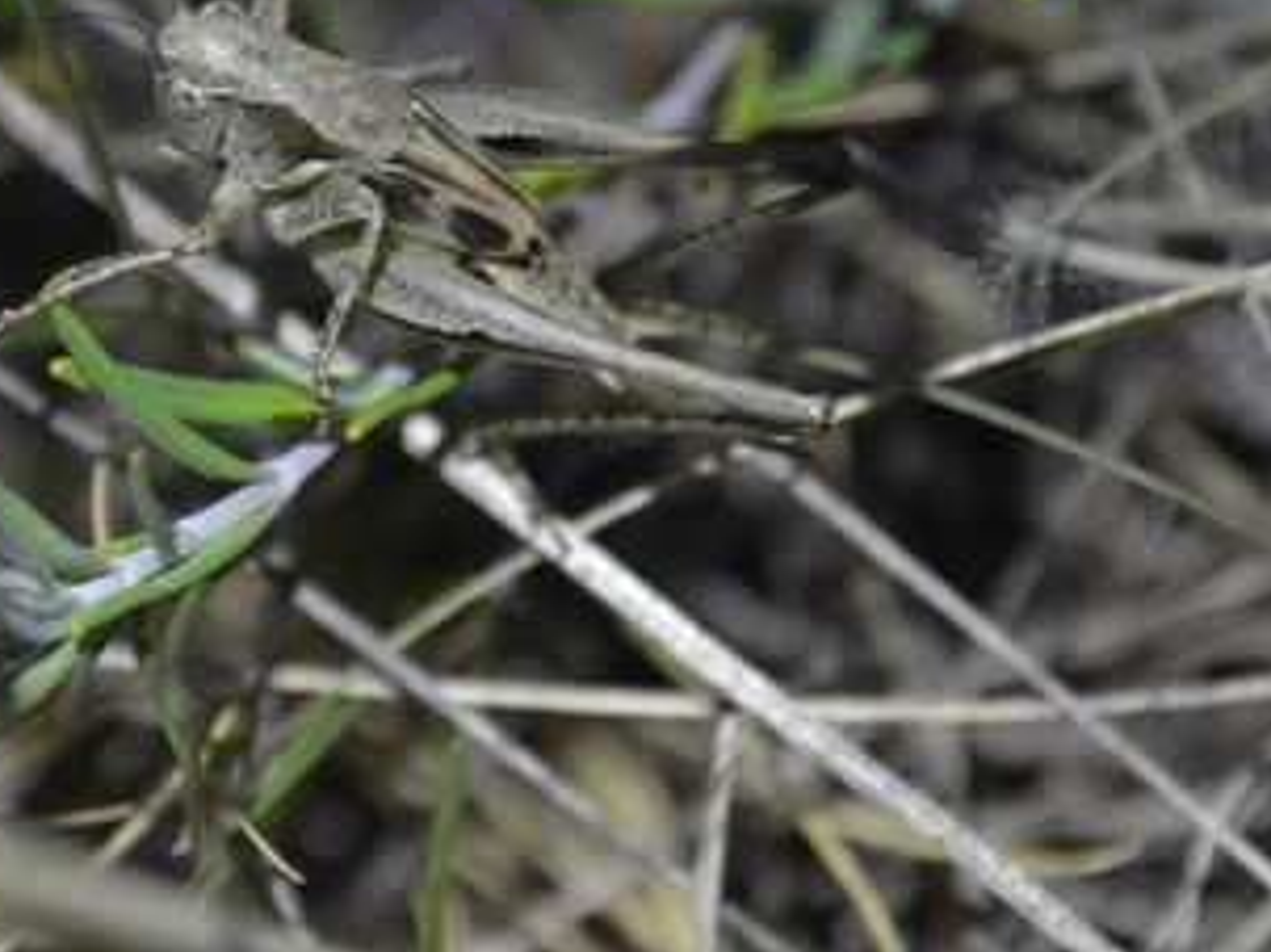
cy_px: 166
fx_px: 6130
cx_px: 340
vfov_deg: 8.9
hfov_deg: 11.8
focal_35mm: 167
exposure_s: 1/60
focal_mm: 55
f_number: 5.6
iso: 560
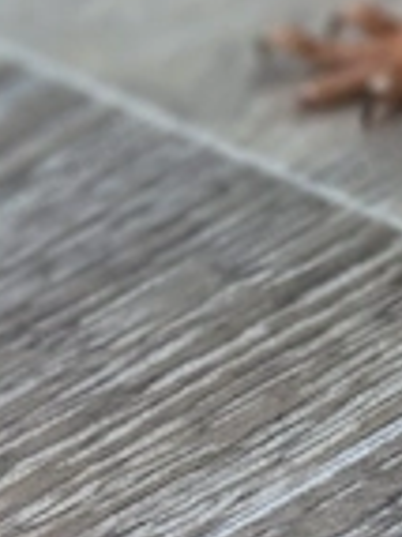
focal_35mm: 321
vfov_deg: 6.1
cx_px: 417
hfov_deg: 4.6
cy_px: -68
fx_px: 4978
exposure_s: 1/33.4
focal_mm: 18.6
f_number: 3.4
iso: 1000
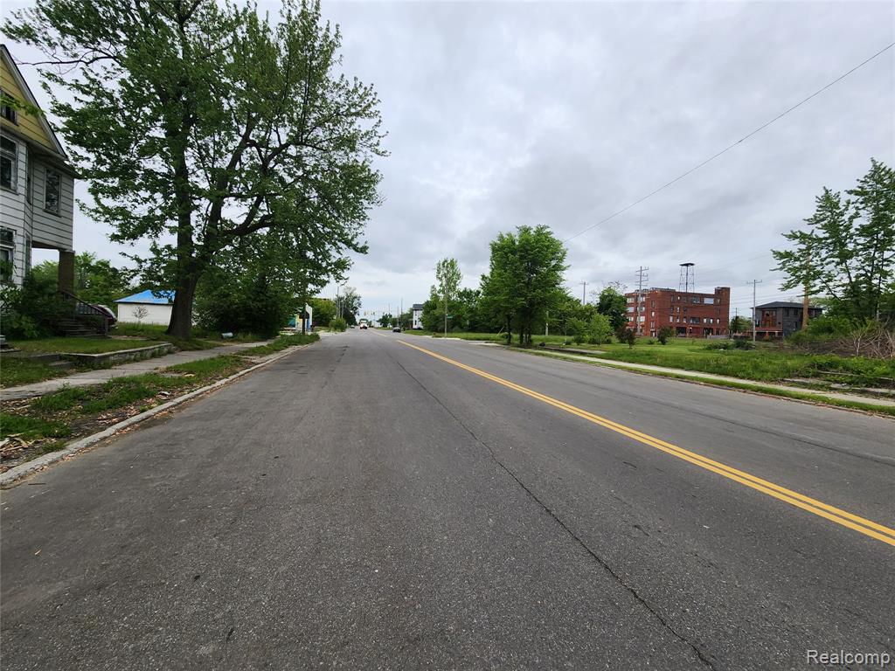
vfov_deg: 89.9
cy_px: 336
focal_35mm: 13
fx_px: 336
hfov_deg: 106.2
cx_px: 448
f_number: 2.2
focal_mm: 2.2
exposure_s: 1/1111
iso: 50
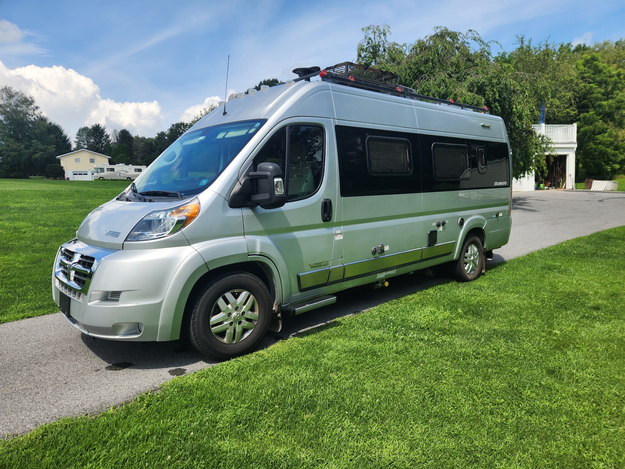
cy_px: 234
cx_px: 312
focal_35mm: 23
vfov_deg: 58.9
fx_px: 415
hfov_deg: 73.9
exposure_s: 1/1238
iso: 20
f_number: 1.8
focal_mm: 5.4
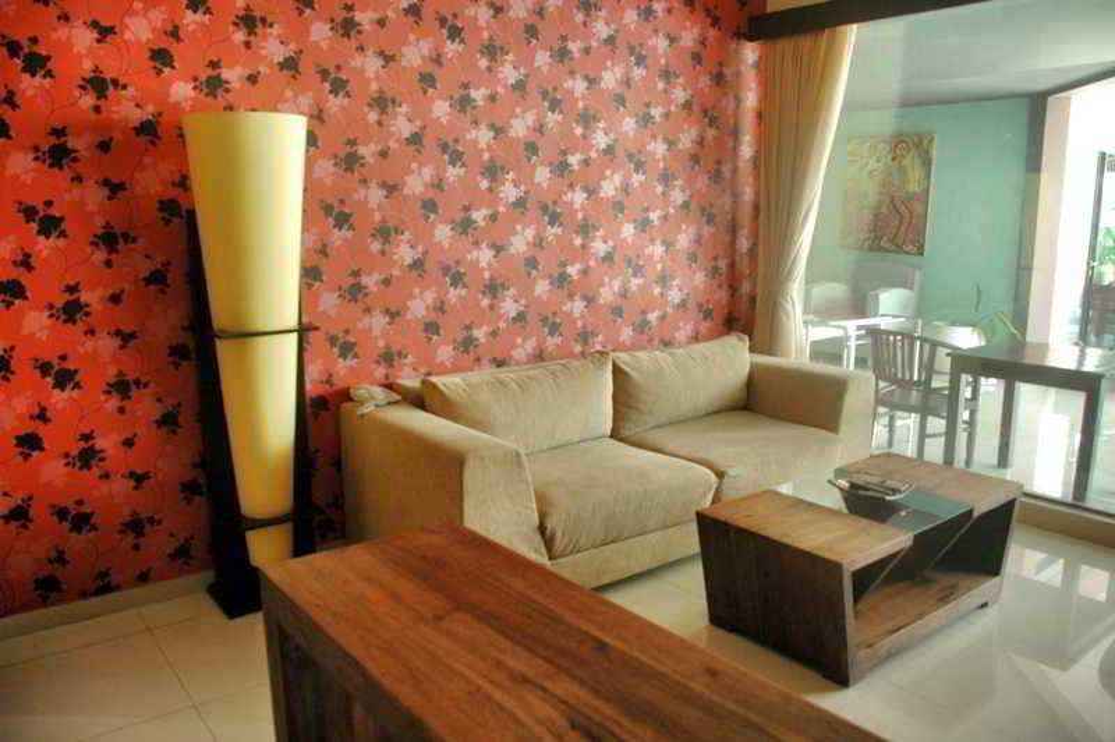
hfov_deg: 67.4
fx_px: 836
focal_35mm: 27
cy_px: 371
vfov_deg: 47.9
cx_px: 558
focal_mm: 18
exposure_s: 1/8
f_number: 3.5
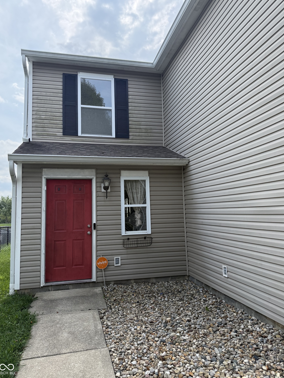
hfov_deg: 54.9
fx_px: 273
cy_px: 182
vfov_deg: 69.4
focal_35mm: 25
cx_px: 139
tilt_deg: +6.5
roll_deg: +0.6
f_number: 1.78
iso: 100
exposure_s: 1/2232
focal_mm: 6.76
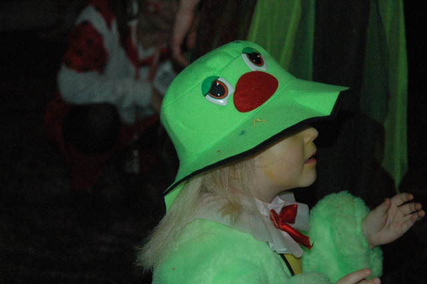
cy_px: 142
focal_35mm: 105
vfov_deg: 13.0
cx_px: 214
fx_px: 1245
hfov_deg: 19.5
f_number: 5
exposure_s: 1/60
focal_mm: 70
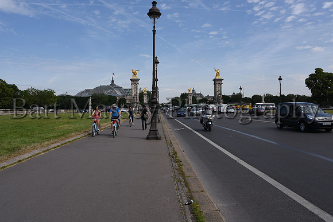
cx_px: 166
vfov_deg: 46.4
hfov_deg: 65.5
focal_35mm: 28
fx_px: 259
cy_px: 111
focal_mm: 28
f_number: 11
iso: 80
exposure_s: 1/160
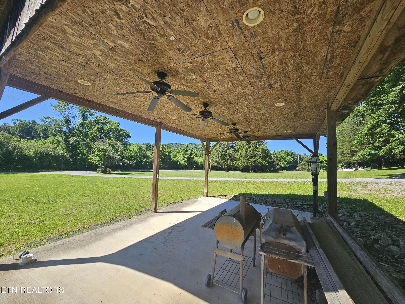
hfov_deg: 106.2
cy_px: 152
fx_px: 152
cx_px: 202
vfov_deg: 89.9
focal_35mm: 13
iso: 50
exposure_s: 1/927
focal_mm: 2.2
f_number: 2.2
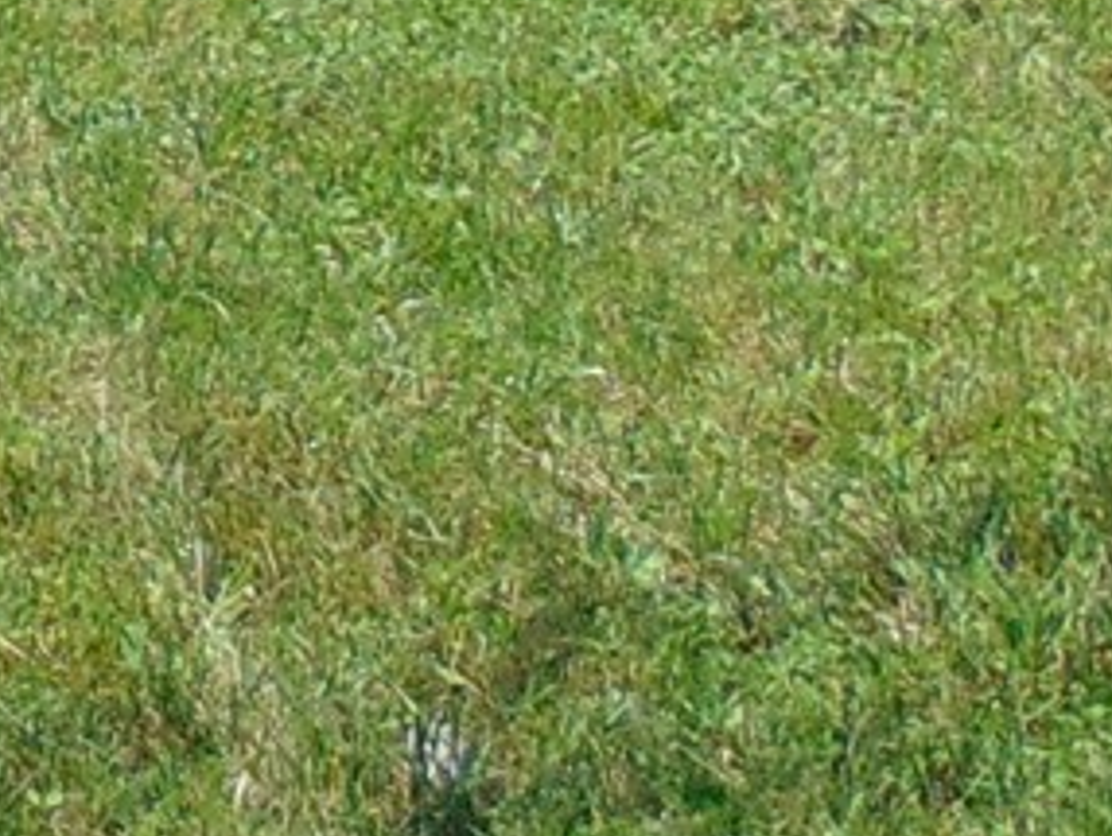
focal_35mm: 179
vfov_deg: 7.5
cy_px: -1493
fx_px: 5755
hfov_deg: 9.5
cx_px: -1796
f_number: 3
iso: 80
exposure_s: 1/800
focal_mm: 4.5
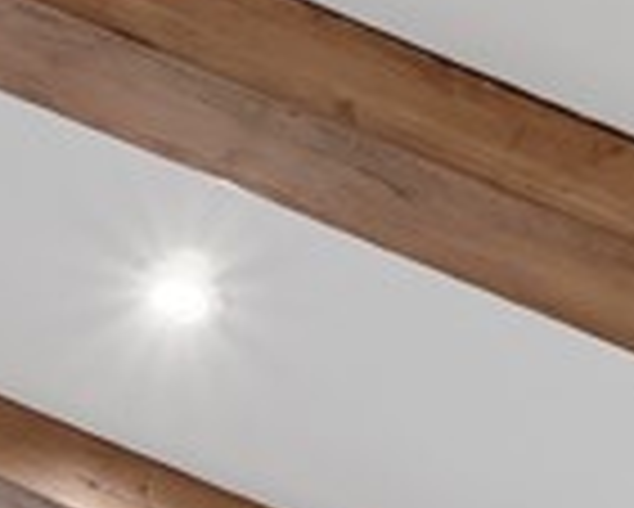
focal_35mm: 99
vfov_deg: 10.7
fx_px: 1859
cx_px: -337
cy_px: 1515
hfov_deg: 17.3
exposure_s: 1/4
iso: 200
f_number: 7.1
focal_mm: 7
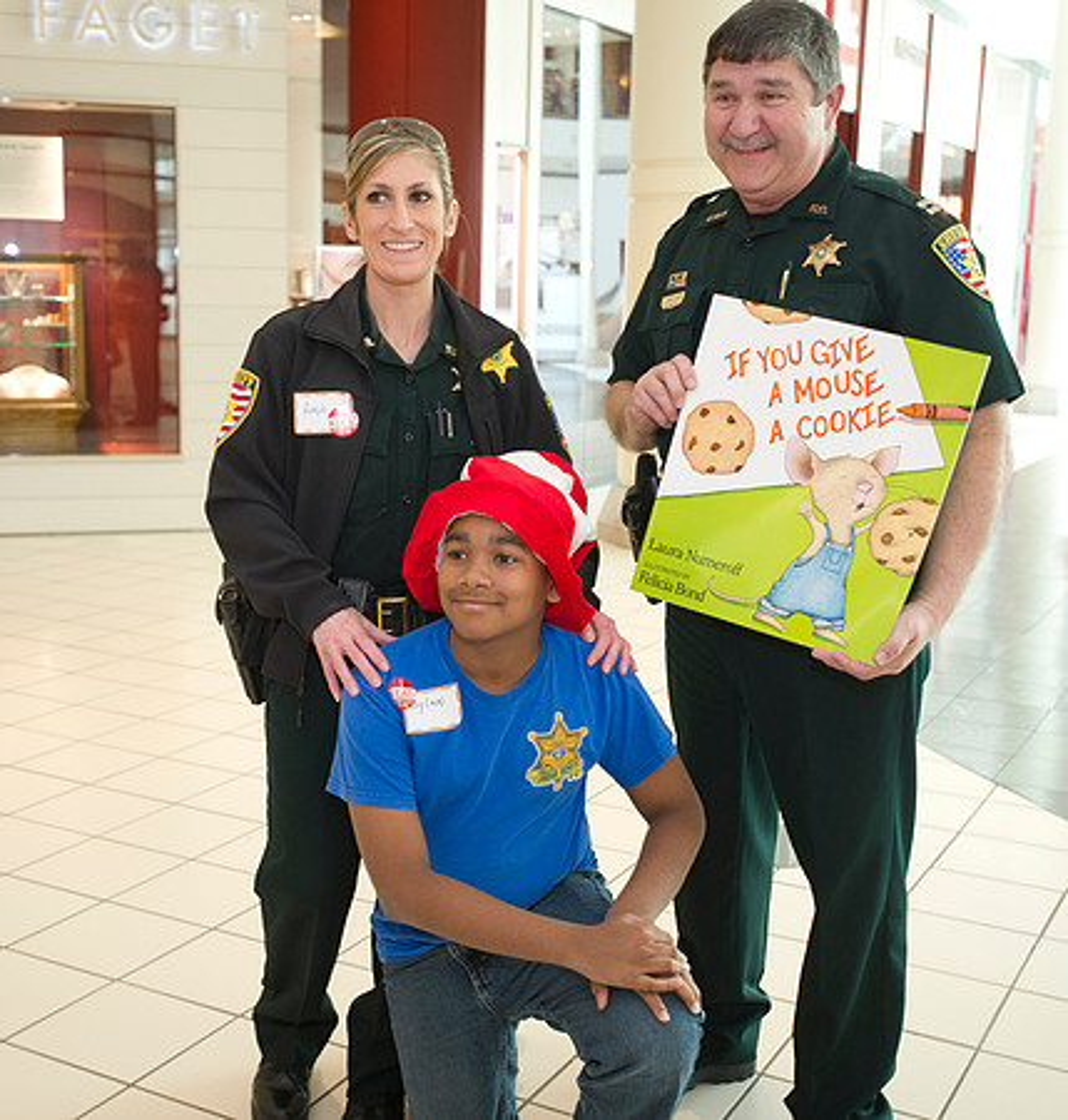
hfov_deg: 36.6
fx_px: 1609
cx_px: 431
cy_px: 568
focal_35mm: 45
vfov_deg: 38.4
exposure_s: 1/160
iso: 1250
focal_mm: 32
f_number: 2.8
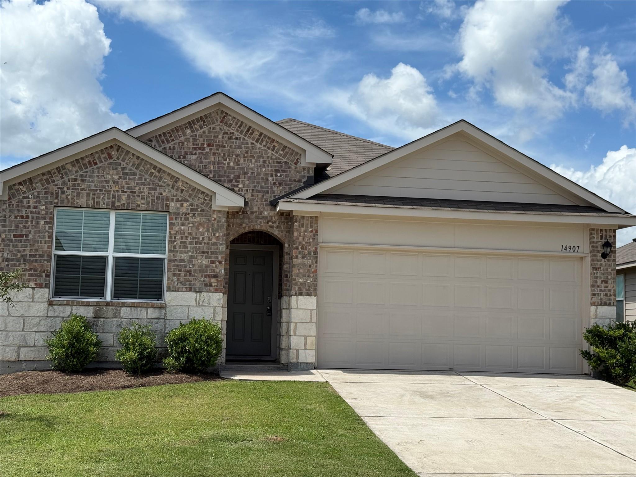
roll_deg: -1.7
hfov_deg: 39.7
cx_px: 318
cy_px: 238
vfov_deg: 30.3
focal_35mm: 48
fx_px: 882
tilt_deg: +5.8
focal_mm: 6.76
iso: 64
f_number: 1.78
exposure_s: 1/7143
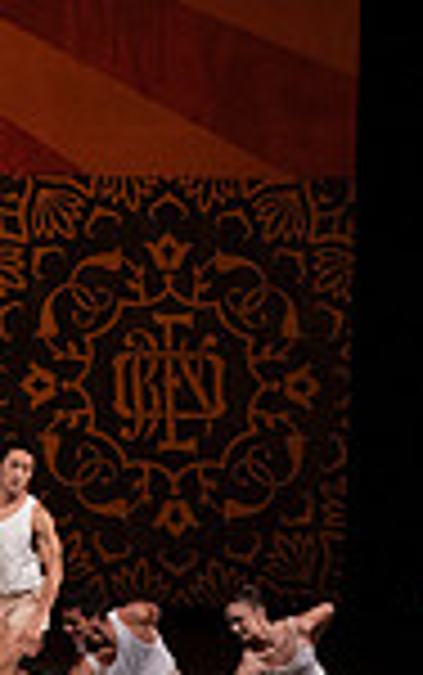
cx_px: -639
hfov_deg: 3.3
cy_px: 115
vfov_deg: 5.3
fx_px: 7253
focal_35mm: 394
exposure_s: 1/400
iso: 6400
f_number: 8
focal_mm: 100
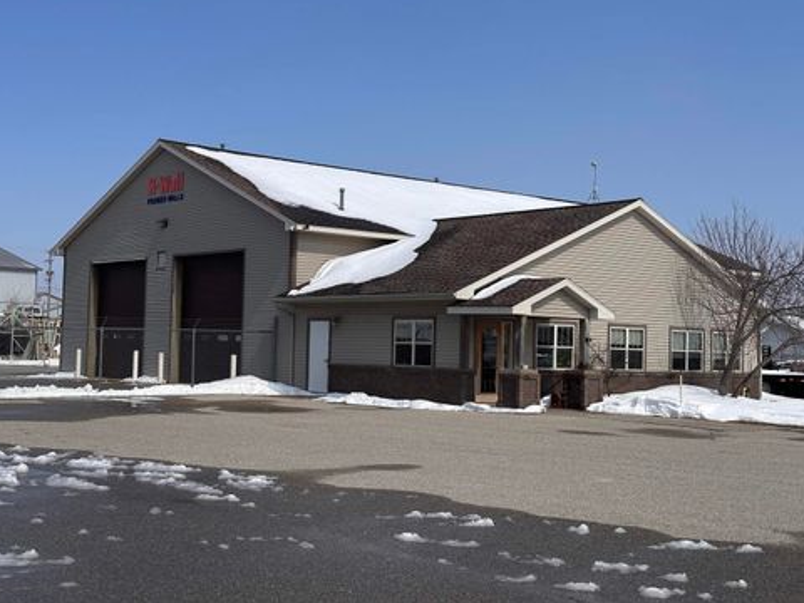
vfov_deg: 29.1
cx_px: 392
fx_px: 1161
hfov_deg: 38.2
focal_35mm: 50
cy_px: 291
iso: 64
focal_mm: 6.86
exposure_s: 1/9804
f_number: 1.78
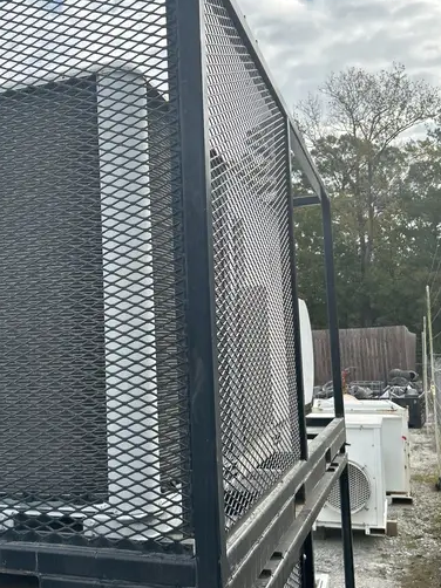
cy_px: 281
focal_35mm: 38
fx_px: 646
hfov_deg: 37.5
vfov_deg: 49.0
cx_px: 165
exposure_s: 1/2083
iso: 50
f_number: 1.5
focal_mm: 5.7
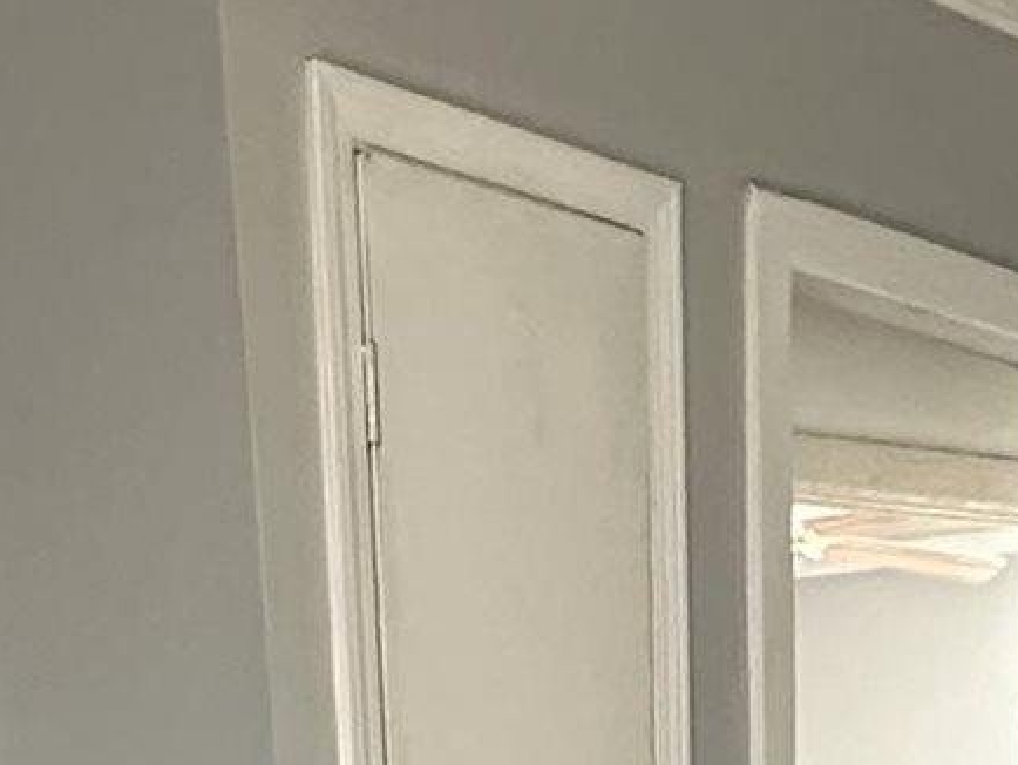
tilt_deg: -23.6
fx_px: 2913
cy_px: 2363
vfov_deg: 10.3
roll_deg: -1.1
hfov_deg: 19.4
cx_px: 934
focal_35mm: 99
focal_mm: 2.22
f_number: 2.2
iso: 250
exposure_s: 1/120
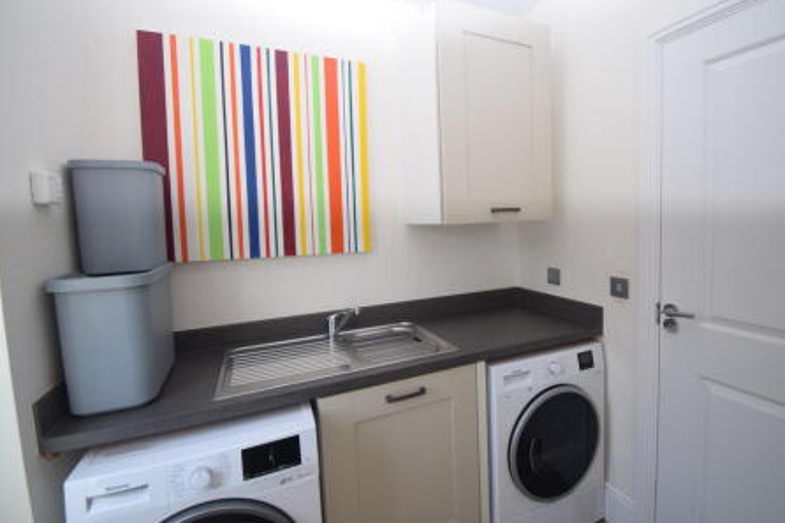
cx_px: 415
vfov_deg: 73.7
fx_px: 349
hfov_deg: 96.6
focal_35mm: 16
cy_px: 253
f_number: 5.6
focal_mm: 10
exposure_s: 1/125
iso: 400
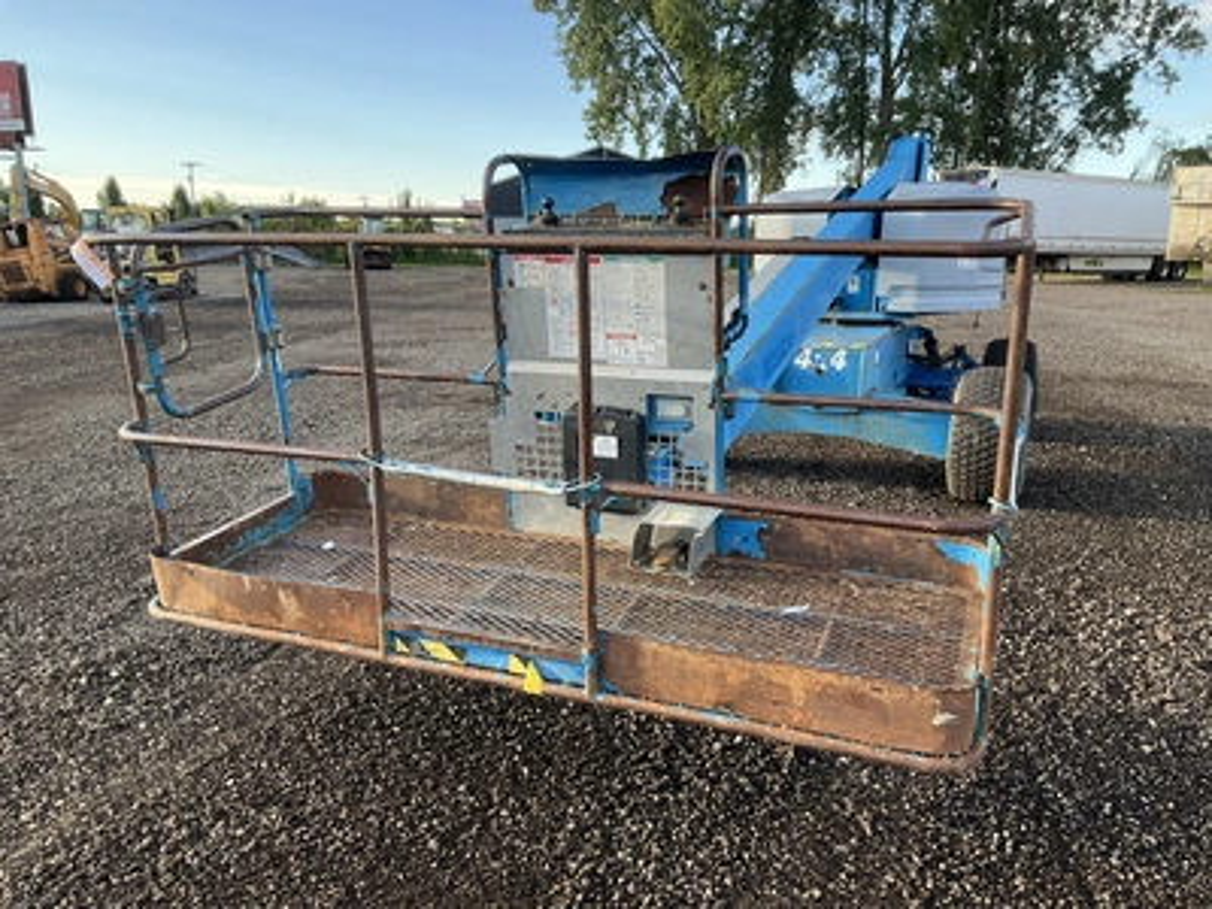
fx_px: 1015
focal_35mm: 29
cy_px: 454
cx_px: 606
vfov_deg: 48.2
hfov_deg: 61.7
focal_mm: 3
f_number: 1.8
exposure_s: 1/178
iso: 20
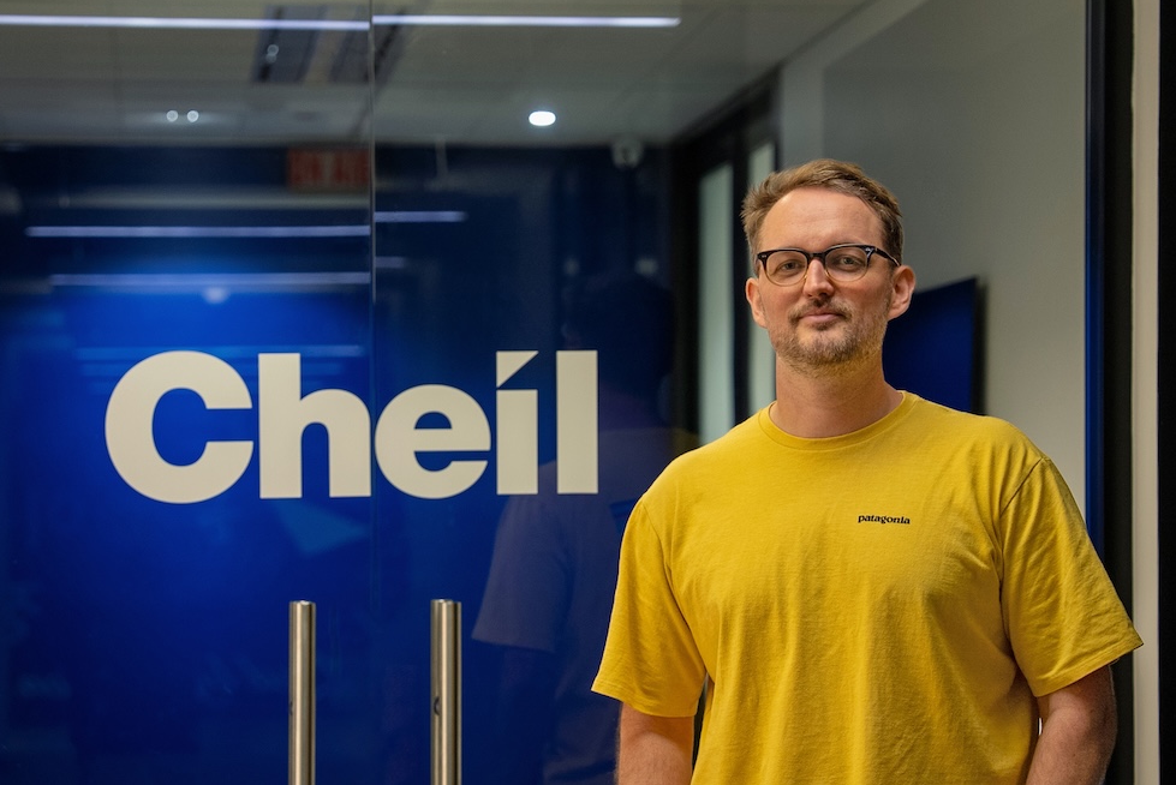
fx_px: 3105
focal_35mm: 95
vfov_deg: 14.4
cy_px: 386
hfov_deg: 21.4
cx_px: 591
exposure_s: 1/100
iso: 1250
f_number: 2.8
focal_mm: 62
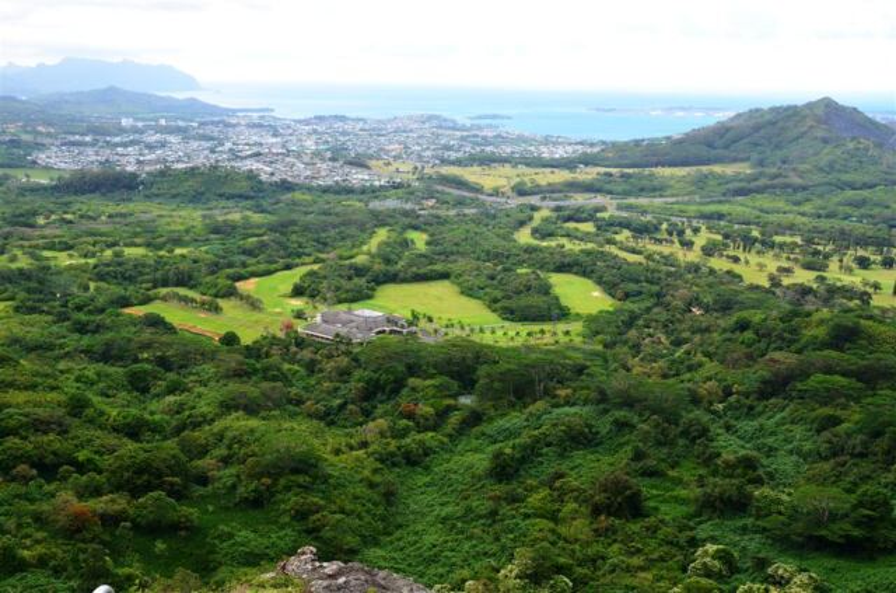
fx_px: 819
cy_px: 296
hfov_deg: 57.4
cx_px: 448
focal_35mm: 33
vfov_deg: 39.7
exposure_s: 1/60
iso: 220
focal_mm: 22
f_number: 10
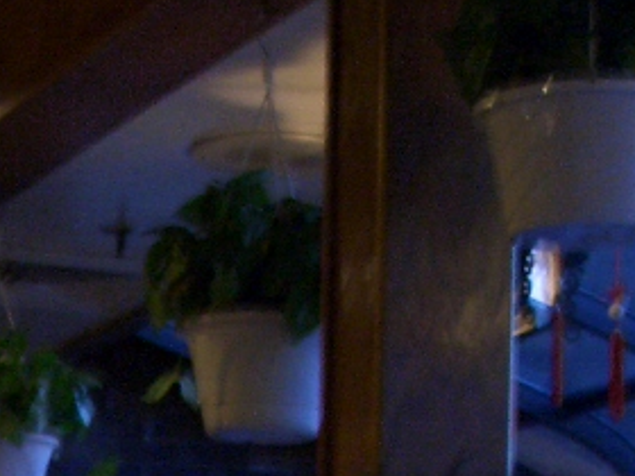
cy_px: 1047
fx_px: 2770
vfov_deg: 9.1
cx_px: -120
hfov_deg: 12.8
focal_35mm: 151
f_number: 2.8
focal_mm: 7.1
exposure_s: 1/8
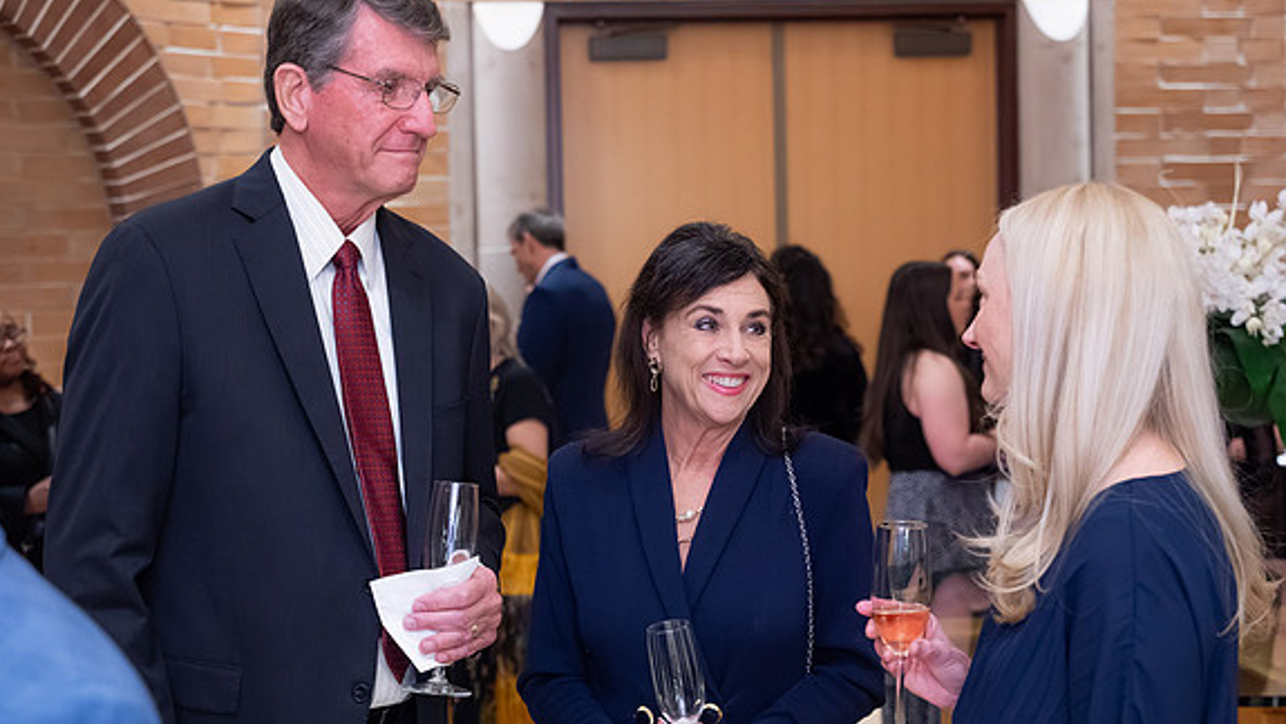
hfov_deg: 36.6
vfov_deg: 21.1
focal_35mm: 57
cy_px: 369
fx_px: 1944
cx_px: 644
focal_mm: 54
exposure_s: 1/125
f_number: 4
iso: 6400
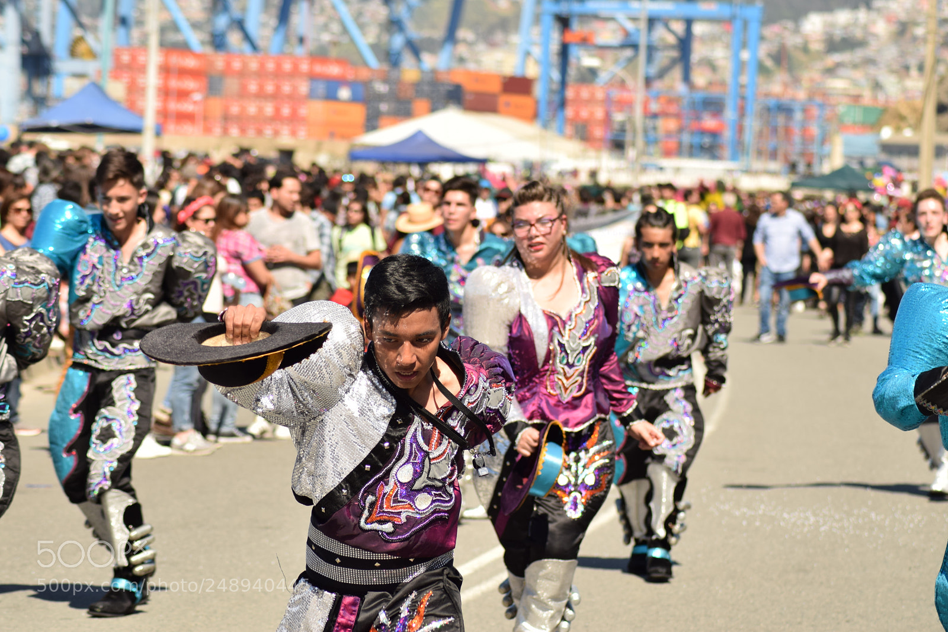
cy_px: 316
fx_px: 4581
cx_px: 474
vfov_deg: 7.9
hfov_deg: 11.8
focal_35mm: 174
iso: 160
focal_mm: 116
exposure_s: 1/640
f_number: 6.3
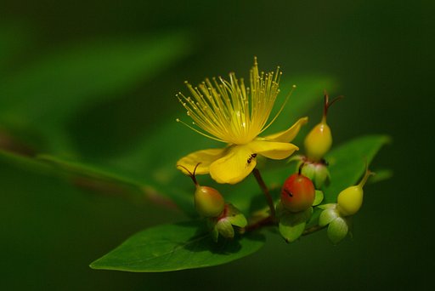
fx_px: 3264
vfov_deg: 5.1
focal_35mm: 270
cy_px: 146
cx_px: 218
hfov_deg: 7.6
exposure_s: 1/4000
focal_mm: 180
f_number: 3.5
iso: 400
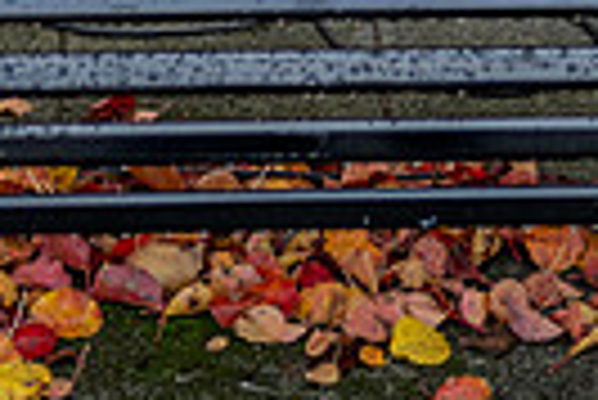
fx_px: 3991
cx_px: 687
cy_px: -318
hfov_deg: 8.5
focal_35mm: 240
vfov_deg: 5.6
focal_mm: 44
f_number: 2.8
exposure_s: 1/500
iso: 200
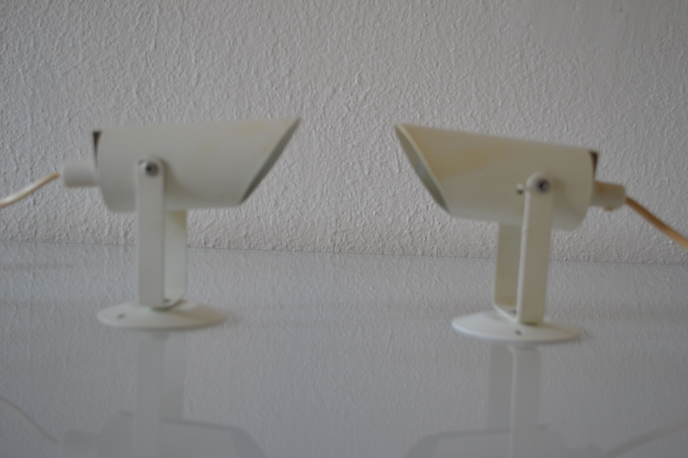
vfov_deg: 34.2
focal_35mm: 39
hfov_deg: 49.6
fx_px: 745
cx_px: 344
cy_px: 229
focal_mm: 26
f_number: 4.2
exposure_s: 1/50
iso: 400
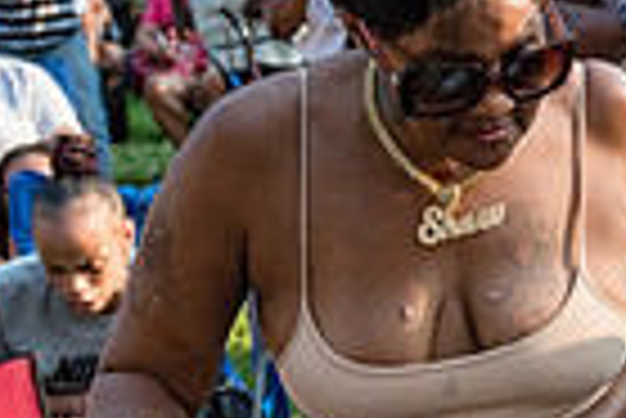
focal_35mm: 130
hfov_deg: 14.4
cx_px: 1027
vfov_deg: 10.6
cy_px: 236
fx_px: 2263
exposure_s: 1/1000
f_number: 3.5
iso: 500
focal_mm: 31
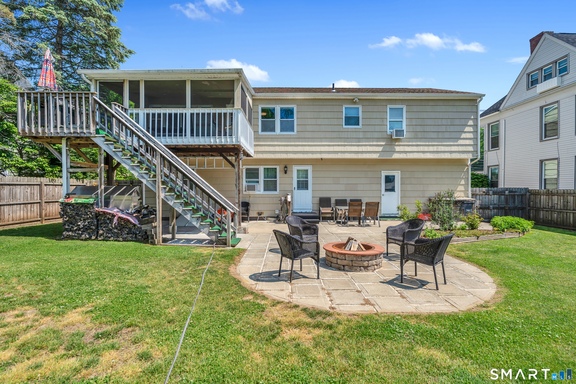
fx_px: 288
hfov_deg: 90.0
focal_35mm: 18
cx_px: 288
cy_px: 192
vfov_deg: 67.4
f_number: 5
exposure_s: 1/640
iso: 250
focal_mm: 18
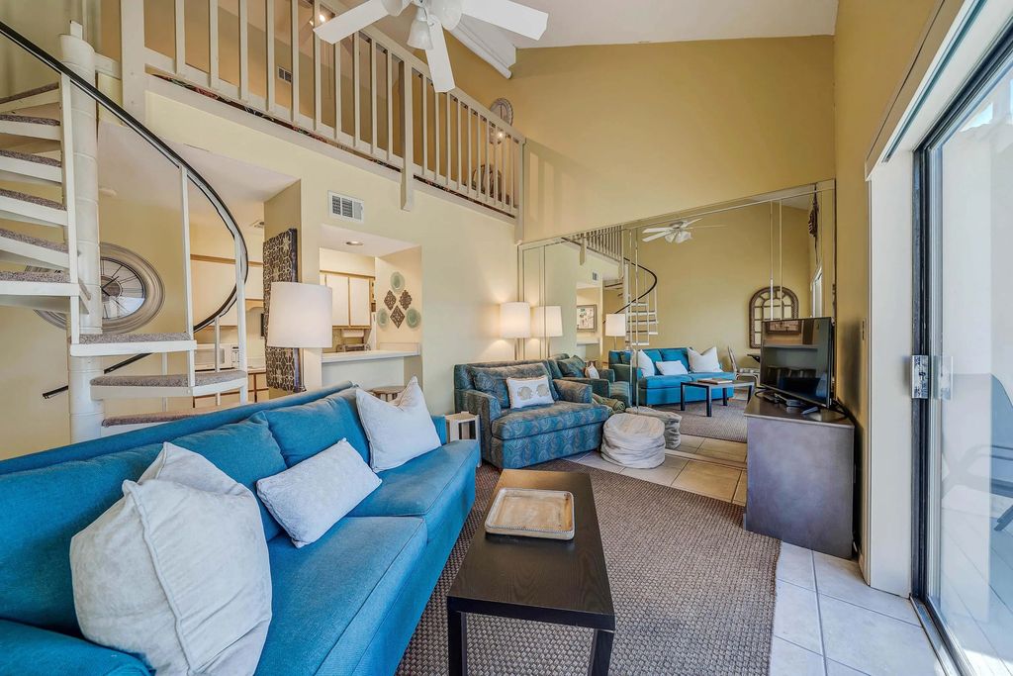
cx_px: 506
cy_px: 338
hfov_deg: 112.6
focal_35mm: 12
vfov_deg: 90.0
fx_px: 338
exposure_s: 1/15
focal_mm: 12
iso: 100
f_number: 5.6
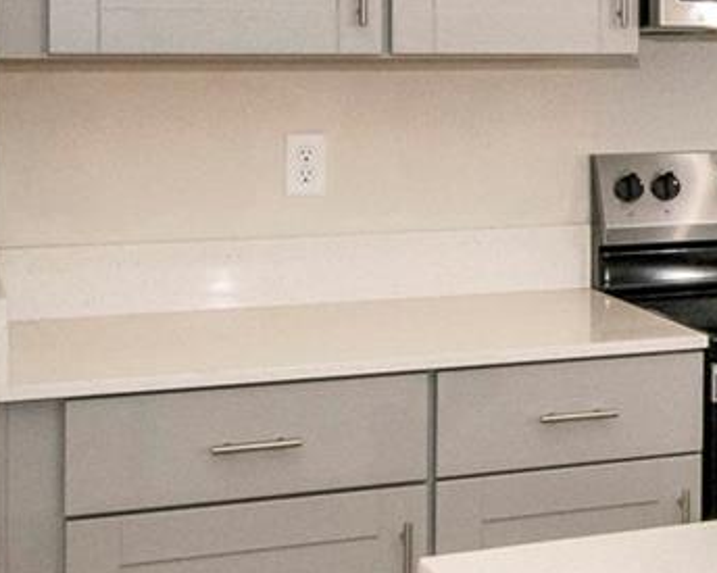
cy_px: 373
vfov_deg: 18.0
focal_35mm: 85
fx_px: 1807
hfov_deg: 19.6
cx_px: 1073
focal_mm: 13
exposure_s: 1/125
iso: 800
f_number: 14
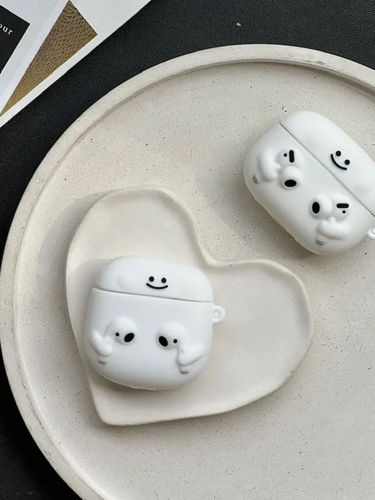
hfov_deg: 14.8
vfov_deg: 19.6
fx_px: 1444
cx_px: 176
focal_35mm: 100
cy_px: 255
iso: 25
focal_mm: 9
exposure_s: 1/223
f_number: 2.8
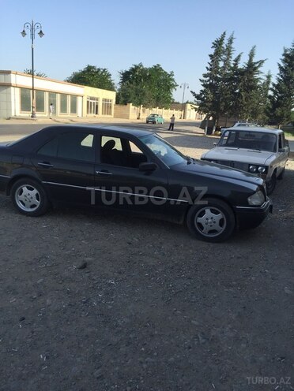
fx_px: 328
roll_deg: -4.8
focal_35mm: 29
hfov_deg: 48.2
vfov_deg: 61.7
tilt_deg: -12.2
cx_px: 147
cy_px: 196
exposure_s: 1/1236
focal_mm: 4.15
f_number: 2.2
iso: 32
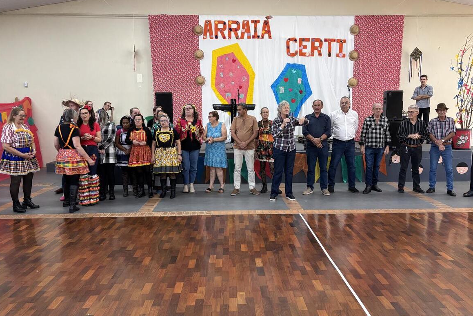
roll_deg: +0.4
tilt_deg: -5.5
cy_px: 147
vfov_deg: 46.4
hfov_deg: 65.5
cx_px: 239
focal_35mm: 28
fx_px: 368
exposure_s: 1/60
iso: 160
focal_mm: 5.96
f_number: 1.6
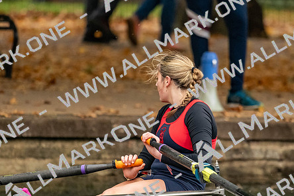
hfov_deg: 2.6
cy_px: 109
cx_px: 139
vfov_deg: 1.8
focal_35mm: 783
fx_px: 6394
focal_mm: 400
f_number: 4.5
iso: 4000
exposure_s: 1/2500
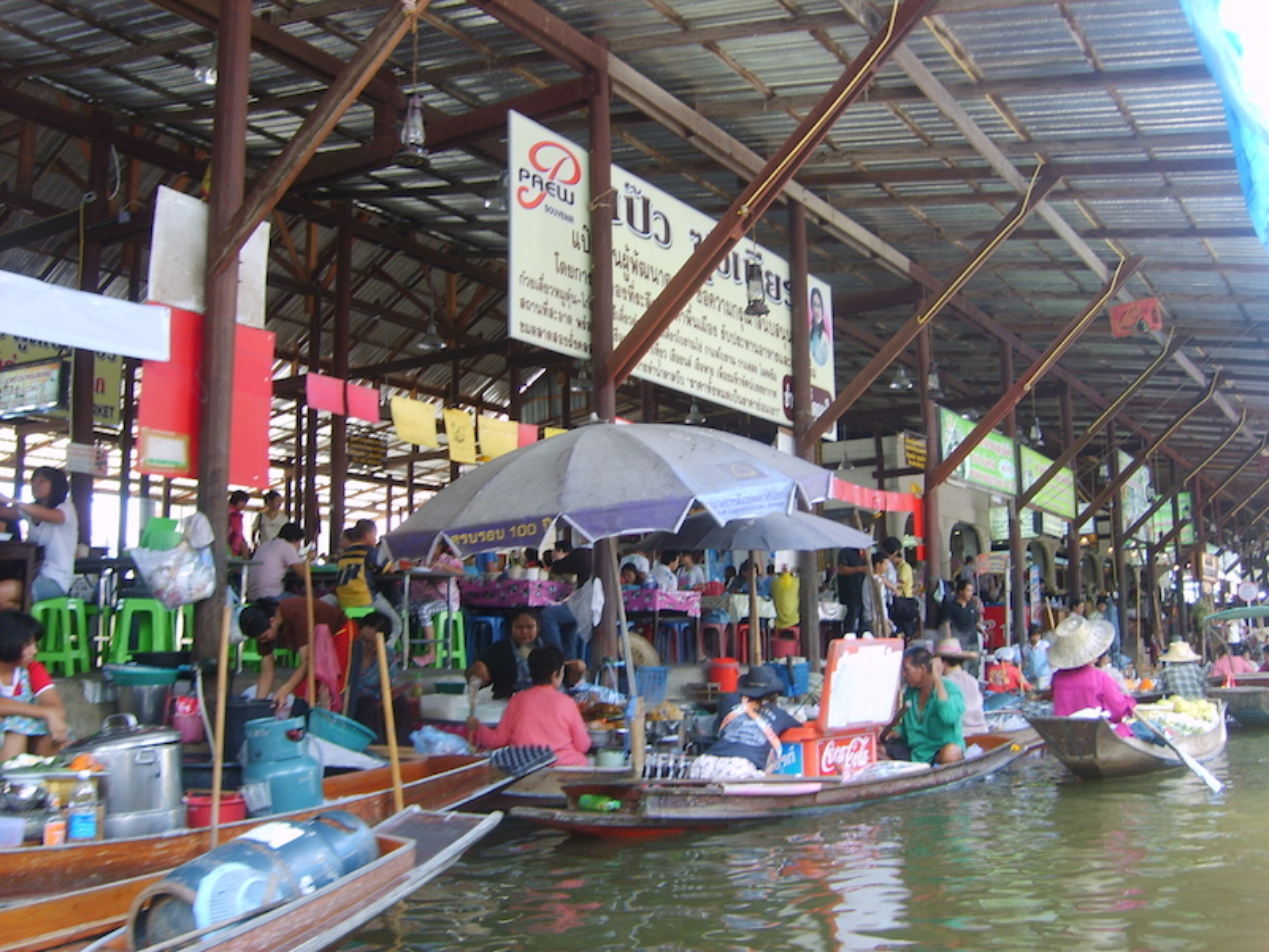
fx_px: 1283
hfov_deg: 52.6
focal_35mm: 35
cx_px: 634
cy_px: 476
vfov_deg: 40.7
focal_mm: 5.8
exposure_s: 1/30
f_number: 2.8
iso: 50
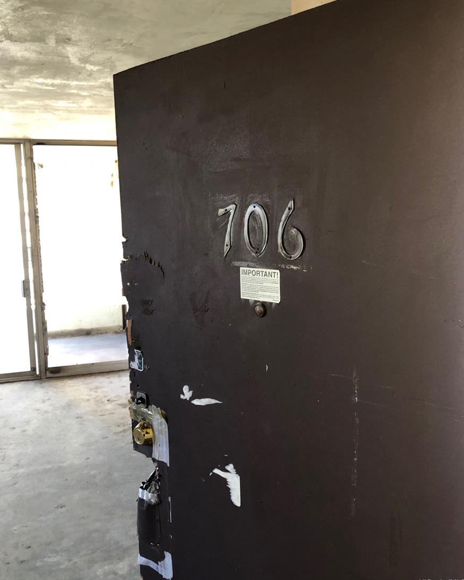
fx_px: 515
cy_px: 270
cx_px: 231
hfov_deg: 48.5
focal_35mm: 30
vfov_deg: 58.7
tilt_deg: -3.0
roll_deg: +0.8
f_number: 1.8
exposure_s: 1/20
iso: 40
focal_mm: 3.99
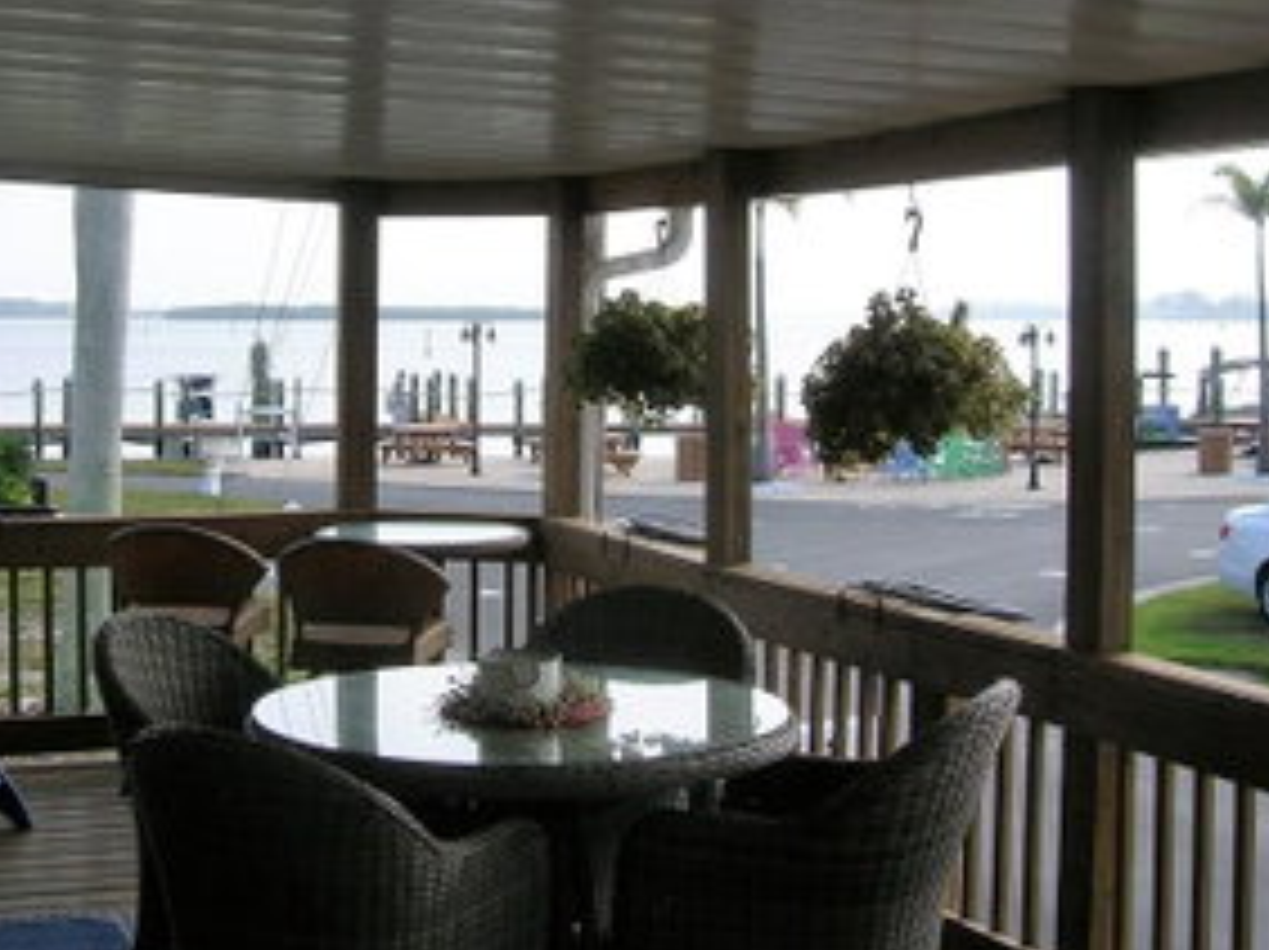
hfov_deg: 35.9
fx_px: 1941
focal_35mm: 53
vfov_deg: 27.2
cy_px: 284
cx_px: 452
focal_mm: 5.8
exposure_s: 1/246
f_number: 4.9
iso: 50
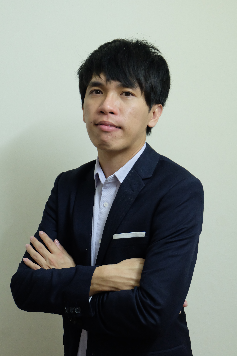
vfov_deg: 38.9
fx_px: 504
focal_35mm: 51
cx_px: 118
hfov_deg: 26.5
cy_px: 178
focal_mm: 34
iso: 3200
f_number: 5
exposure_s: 1/27
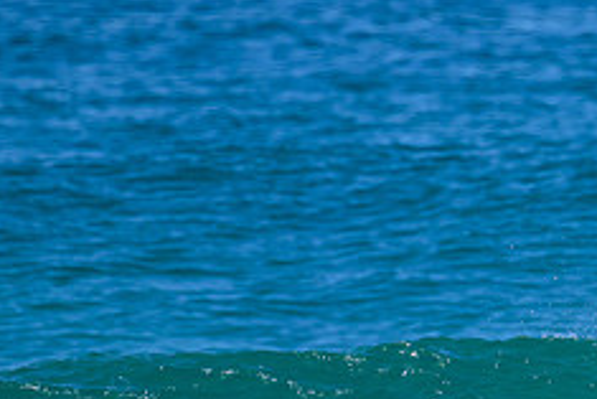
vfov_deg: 0.7
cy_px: 463
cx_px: 799
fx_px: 31493
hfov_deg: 1.1
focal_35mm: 1898
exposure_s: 1/1600
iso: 560
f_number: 8
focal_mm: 560
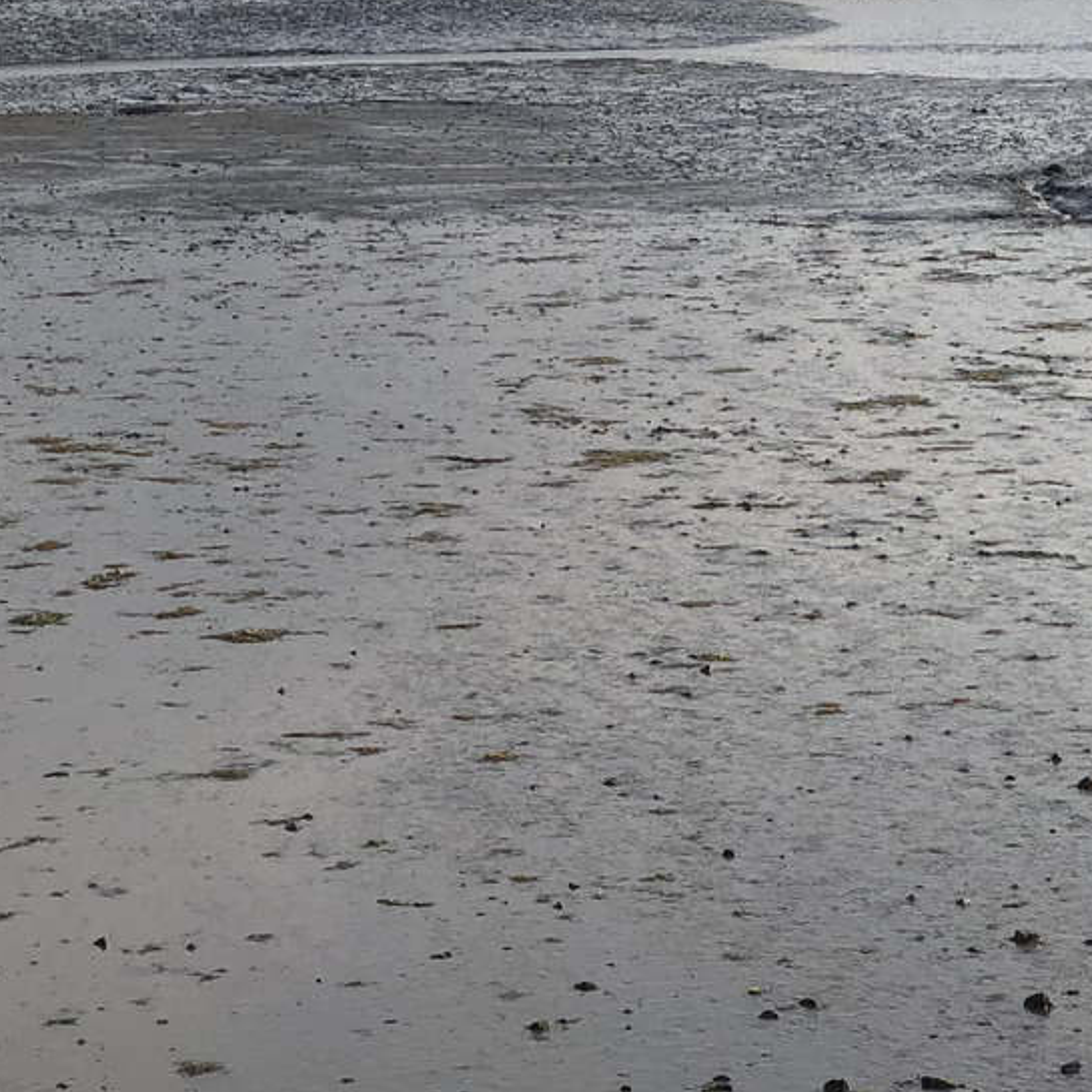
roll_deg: +1.5
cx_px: 569
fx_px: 4818
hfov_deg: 12.9
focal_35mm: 135
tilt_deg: -3.2
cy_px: -44
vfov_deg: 12.7
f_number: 2.4
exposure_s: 1/952
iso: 16
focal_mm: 6
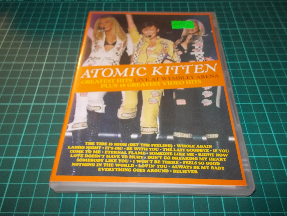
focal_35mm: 29
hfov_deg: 61.7
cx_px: 144
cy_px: 108
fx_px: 240
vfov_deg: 48.2
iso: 200
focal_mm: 4.1
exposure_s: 1/30
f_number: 3.3
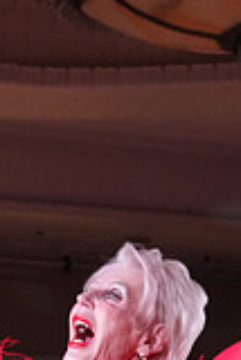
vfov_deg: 6.8
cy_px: 544
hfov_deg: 4.6
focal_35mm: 297
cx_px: -57
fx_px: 2976
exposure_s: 1/320
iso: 5000
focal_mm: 82
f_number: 5.6
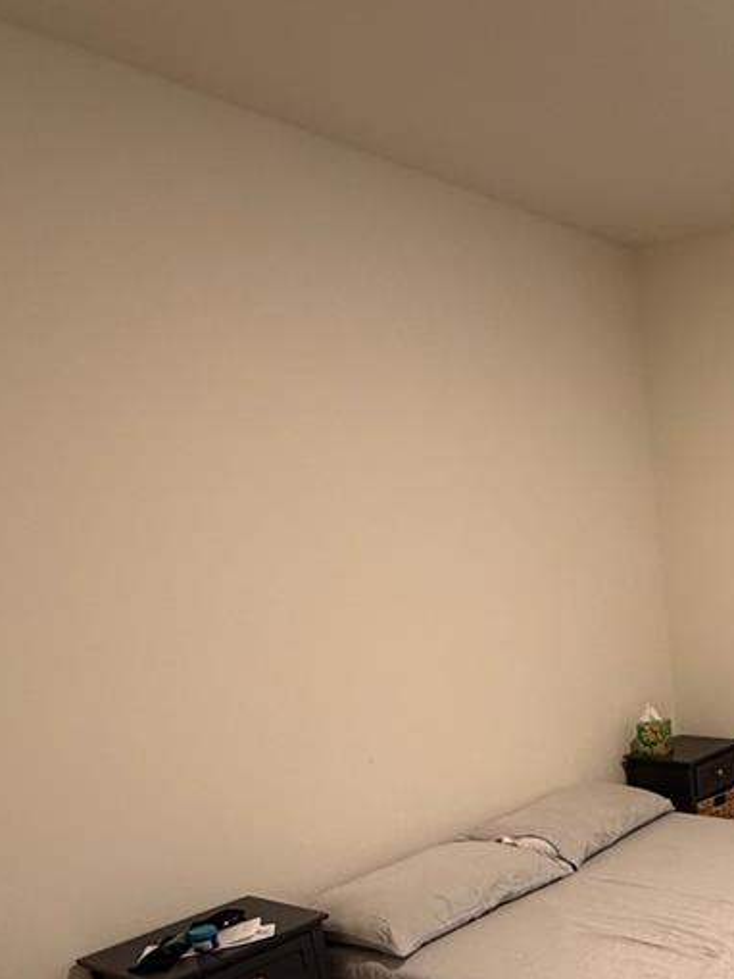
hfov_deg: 36.7
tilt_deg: -14.0
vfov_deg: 51.6
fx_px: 933
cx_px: 795
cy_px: 794
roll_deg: +4.4
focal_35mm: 33
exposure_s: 1/60
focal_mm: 2.22
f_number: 2.2
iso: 400
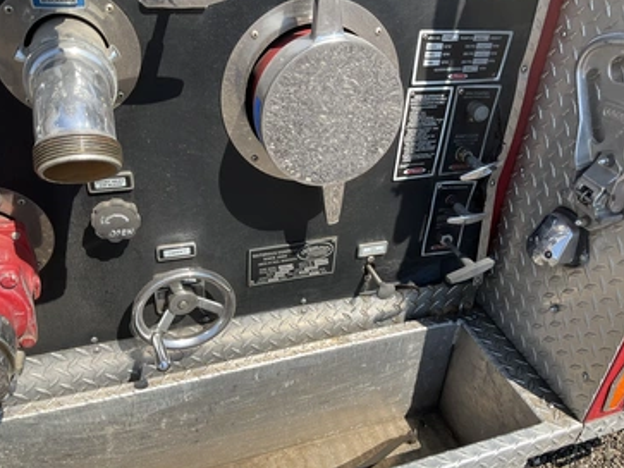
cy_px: 246
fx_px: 577
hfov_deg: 56.8
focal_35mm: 32
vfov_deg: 44.1
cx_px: 335
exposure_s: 1/792
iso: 25
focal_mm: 3
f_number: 1.8
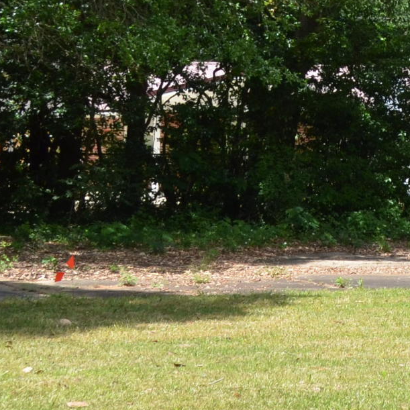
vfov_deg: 9.9
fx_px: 2345
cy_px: -44
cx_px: 617
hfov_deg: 9.7
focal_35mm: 175
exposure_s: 1/250
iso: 200
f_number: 8
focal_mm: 28
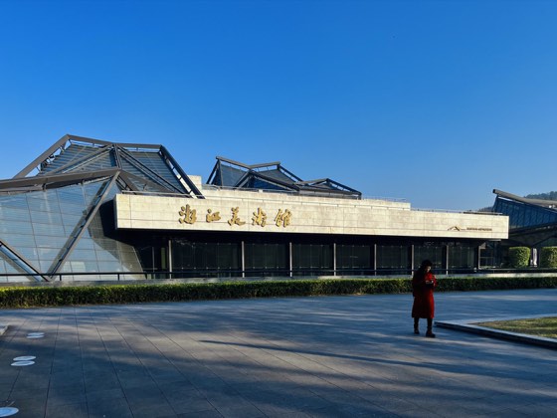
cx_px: 278
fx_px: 418
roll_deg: +1.0
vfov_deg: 53.1
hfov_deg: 67.3
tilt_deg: +5.6
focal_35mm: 26
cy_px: 209
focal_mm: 5.1
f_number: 1.6
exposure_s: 1/2410
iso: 50
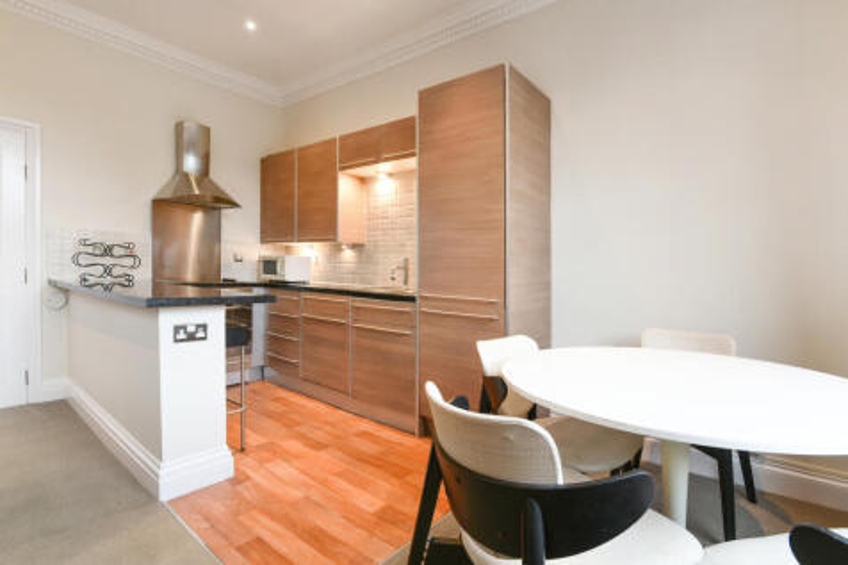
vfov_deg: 70.4
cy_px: 282
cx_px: 424
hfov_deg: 93.3
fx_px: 400
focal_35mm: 17
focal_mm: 17
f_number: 8
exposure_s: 1/3
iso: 320
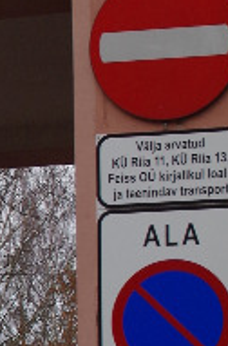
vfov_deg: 6.1
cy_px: 304
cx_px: -260
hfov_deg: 4.0
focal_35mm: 340
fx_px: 3253
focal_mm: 40
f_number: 9
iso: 250
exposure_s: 1/80
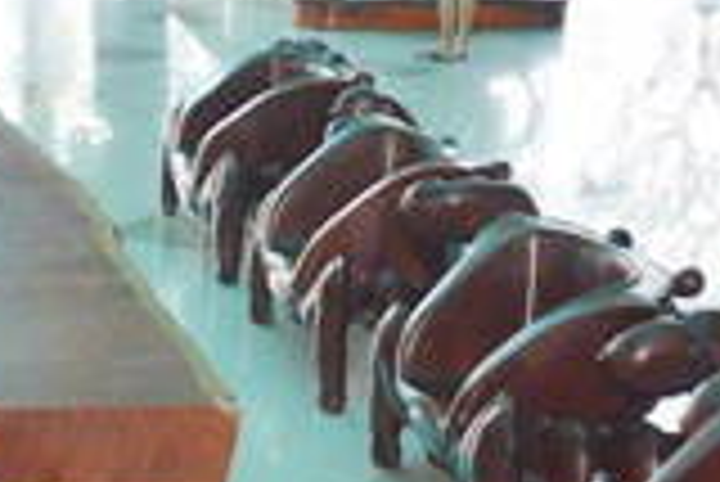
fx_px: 2402
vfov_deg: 11.3
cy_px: 491
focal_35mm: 120
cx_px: -212
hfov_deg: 16.2
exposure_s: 1/160
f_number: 4
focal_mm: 20
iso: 400
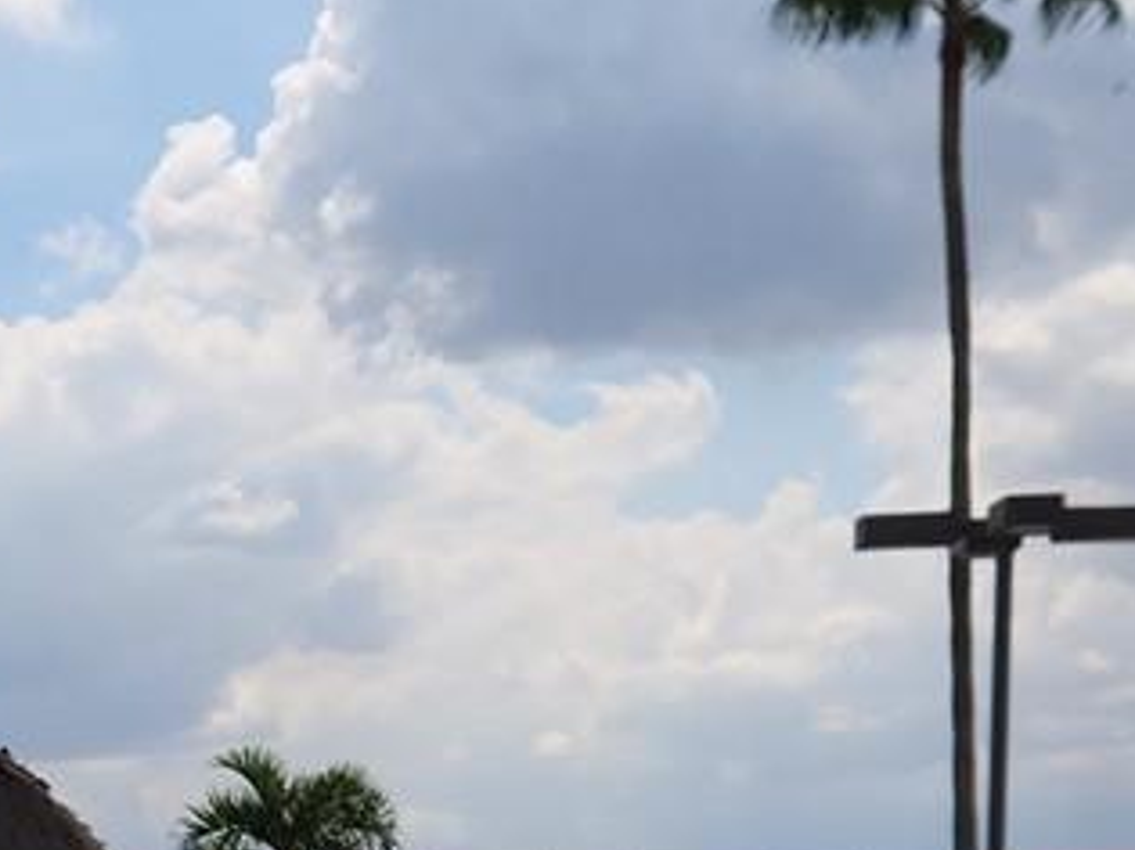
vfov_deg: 12.0
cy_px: 1336
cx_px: -335
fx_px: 3835
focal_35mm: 117
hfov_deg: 16.0
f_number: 1.8
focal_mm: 5.4
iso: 20
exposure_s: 1/3871
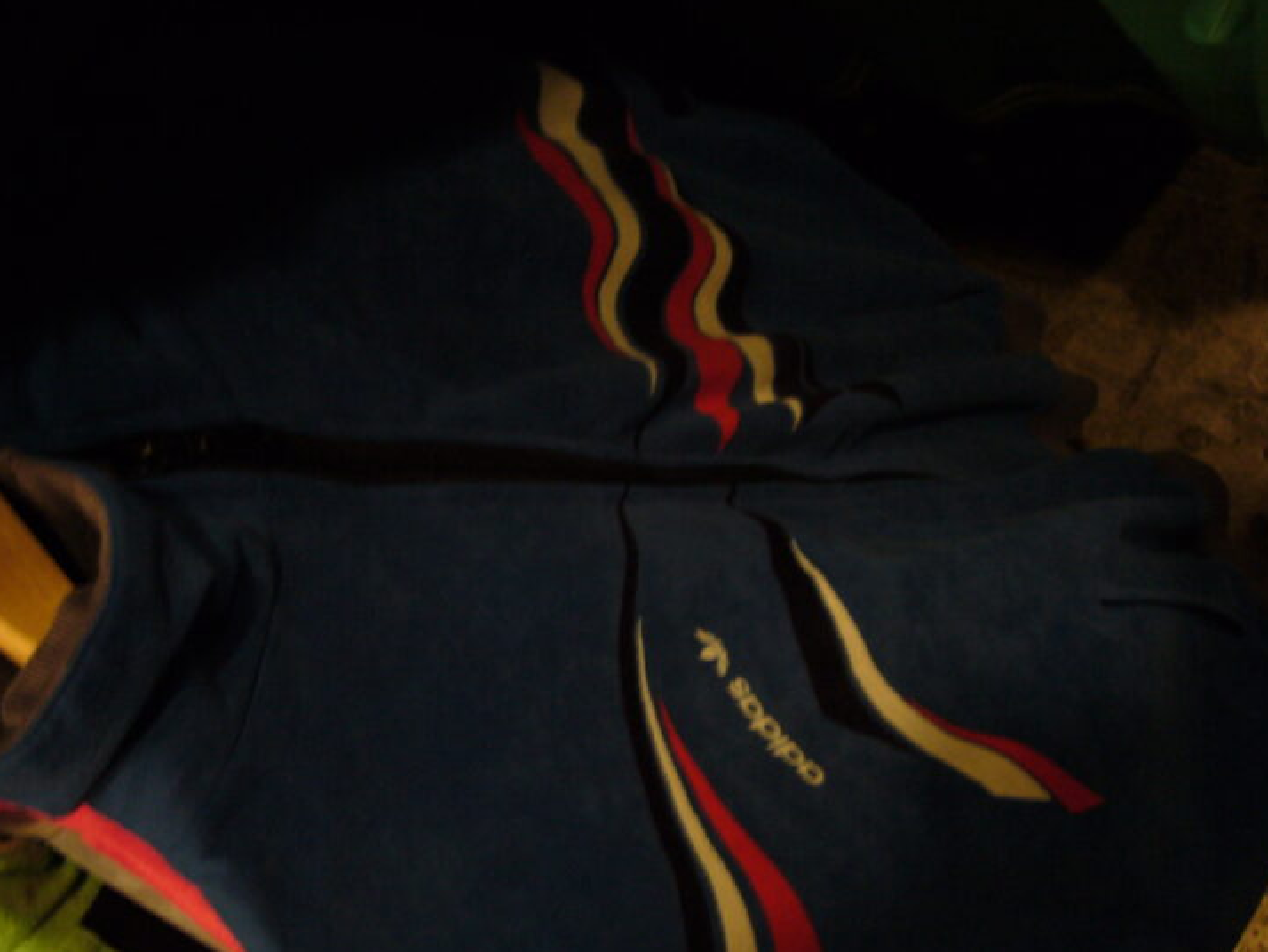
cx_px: 636
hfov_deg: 43.8
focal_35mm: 43
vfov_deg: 33.6
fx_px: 1576
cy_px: 506
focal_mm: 6.6
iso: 200
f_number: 3
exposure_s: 1/8
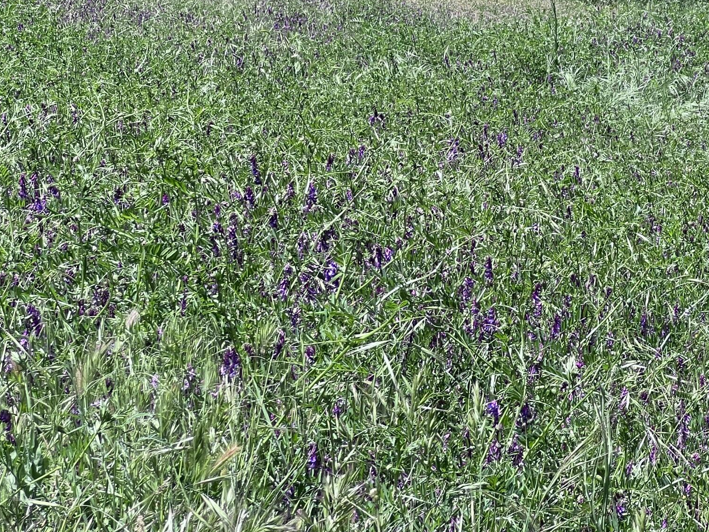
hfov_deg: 12.8
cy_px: 134
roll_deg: +0.9
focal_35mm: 153
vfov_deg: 9.7
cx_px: 676
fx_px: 3133
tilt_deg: -3.0
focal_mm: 9
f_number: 2.8
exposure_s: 1/288
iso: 32
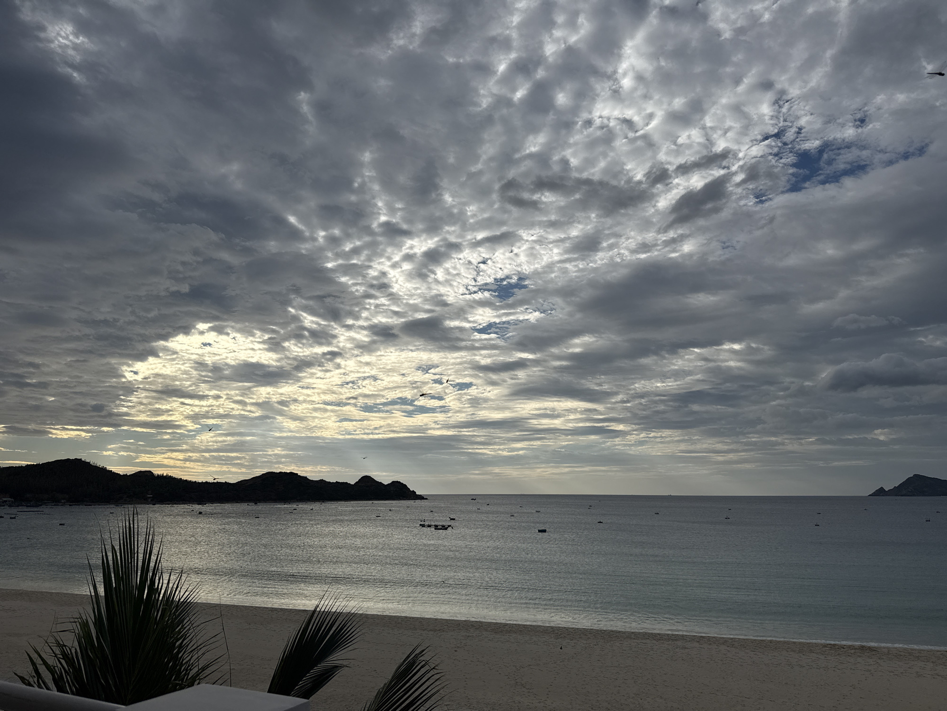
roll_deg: -0.3
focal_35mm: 24
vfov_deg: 56.8
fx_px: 657
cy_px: 356
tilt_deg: +11.4
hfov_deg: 71.6
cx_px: 474
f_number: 1.78
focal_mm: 6.76
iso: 80
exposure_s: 1/10309
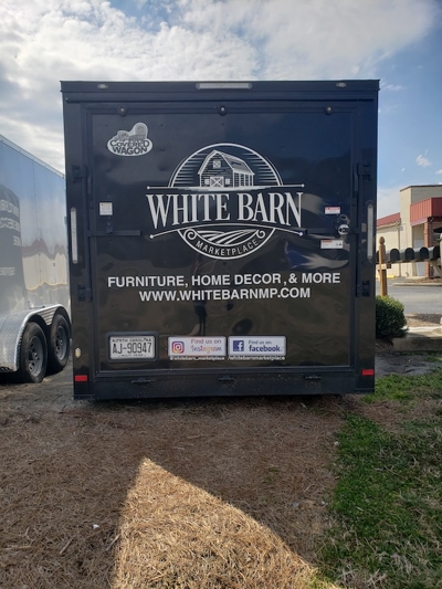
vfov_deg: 67.3
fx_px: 442
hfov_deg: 53.1
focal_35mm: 26
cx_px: 221
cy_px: 294
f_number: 2.4
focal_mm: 4.3
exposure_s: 1/1132
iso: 50
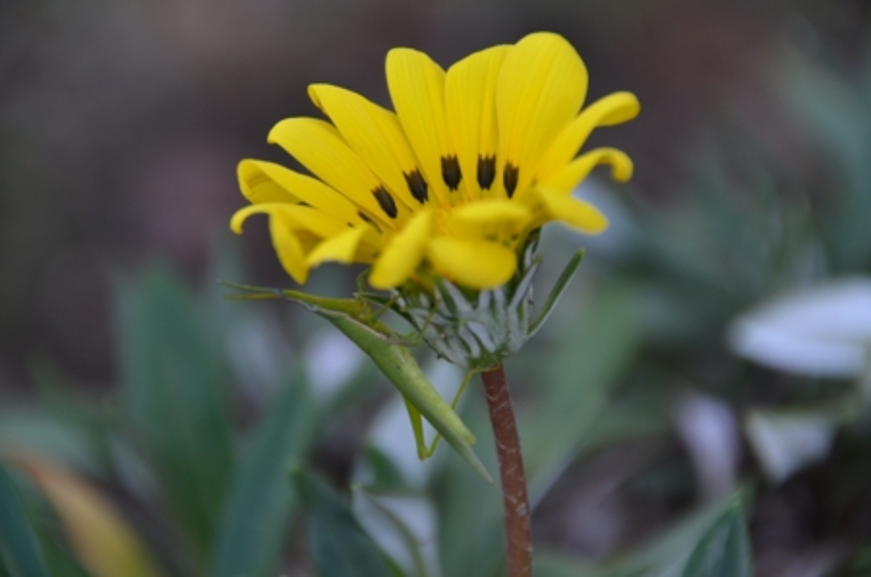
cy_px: 288
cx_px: 436
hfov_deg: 5.1
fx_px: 9778
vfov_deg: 3.4
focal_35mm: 405
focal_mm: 270
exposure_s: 1/250
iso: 400
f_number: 6.3
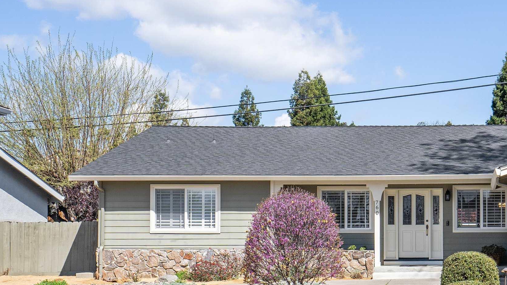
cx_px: 444
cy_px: 222
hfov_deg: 29.8
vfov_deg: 17.6
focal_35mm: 68
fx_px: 914
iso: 400
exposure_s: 1/1000
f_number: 8
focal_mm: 35
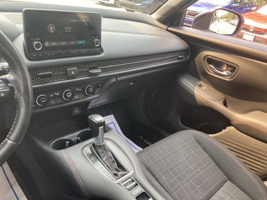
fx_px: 216
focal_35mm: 28
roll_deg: -8.7
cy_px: 100
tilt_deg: -28.9
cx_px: 134
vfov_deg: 49.7
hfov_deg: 63.4
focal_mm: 3.99
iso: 64
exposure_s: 1/100
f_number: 1.8
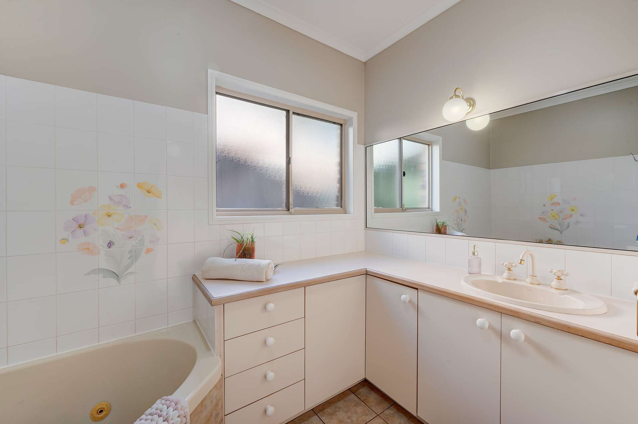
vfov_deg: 81.1
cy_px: 212
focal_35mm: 14
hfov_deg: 104.3
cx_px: 319
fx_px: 248
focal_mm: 14
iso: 400
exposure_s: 1/13
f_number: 14
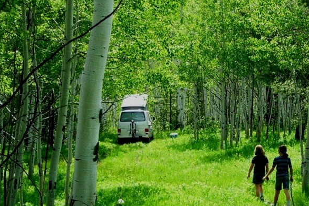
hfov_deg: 17.0
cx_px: 223
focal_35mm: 120
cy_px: 87
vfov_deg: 11.4
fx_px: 1030
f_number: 3.6
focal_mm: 10.7
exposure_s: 1/200
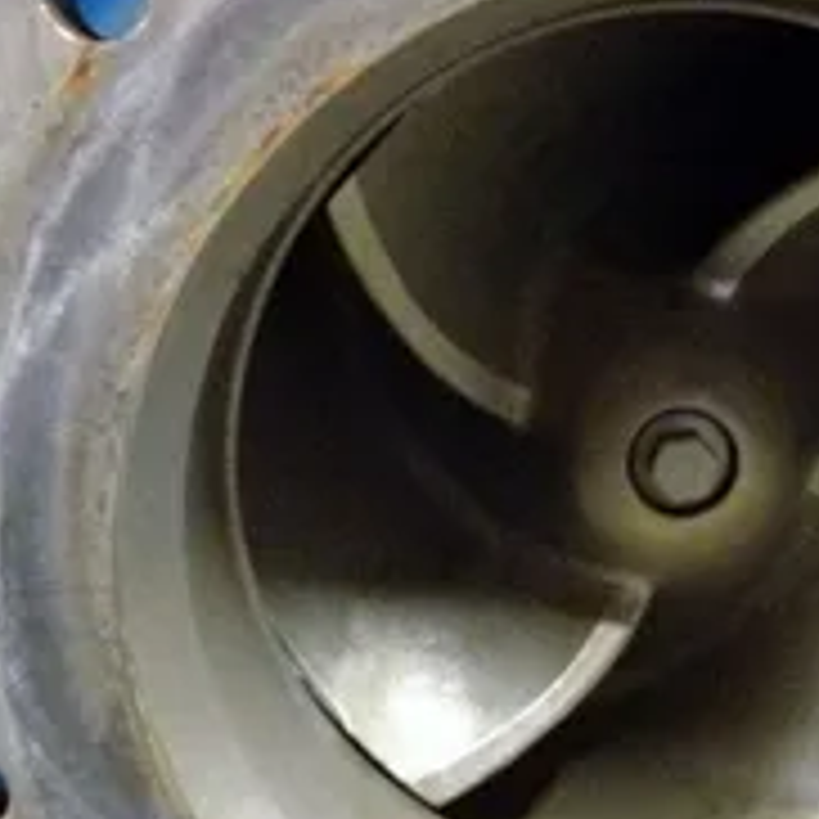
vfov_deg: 25.3
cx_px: 621
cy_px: 464
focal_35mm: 68
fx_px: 1820
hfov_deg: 25.0
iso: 800
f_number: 2.4
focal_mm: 4.28
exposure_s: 1/15
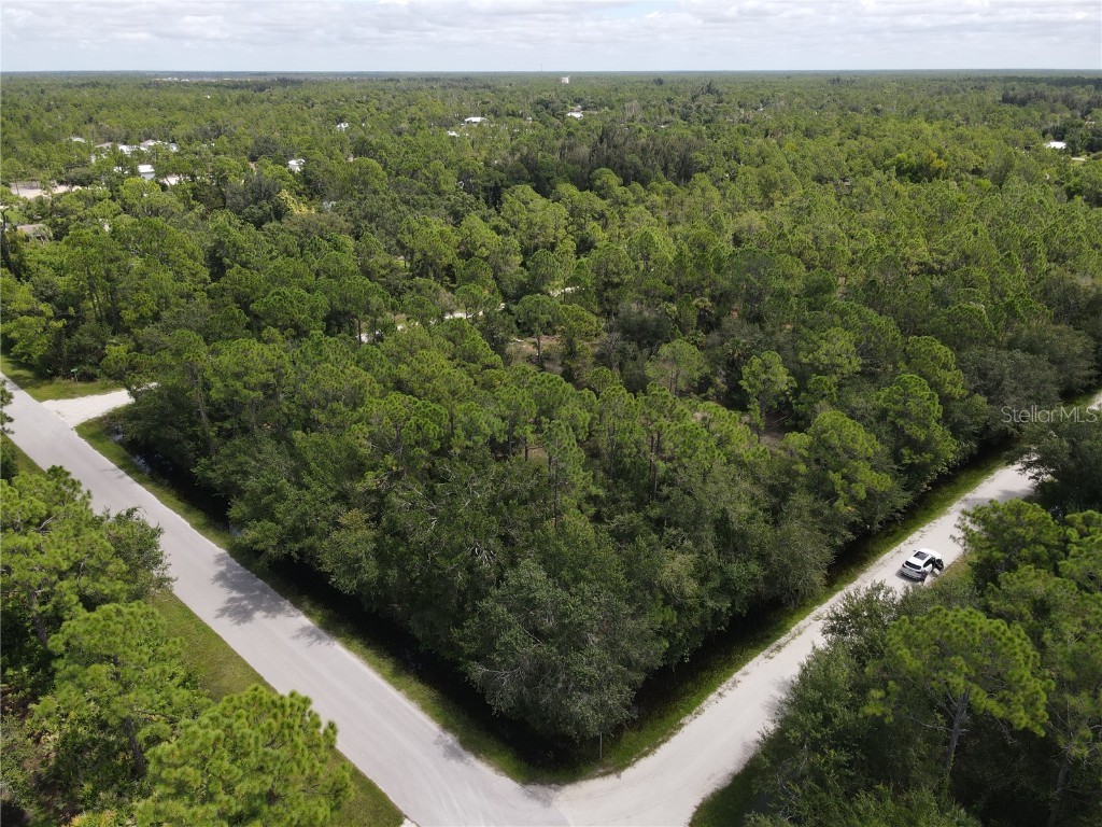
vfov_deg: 56.8
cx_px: 551
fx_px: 764
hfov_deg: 71.6
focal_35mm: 24
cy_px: 414
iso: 100
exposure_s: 1/500
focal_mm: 4.5
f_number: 2.8
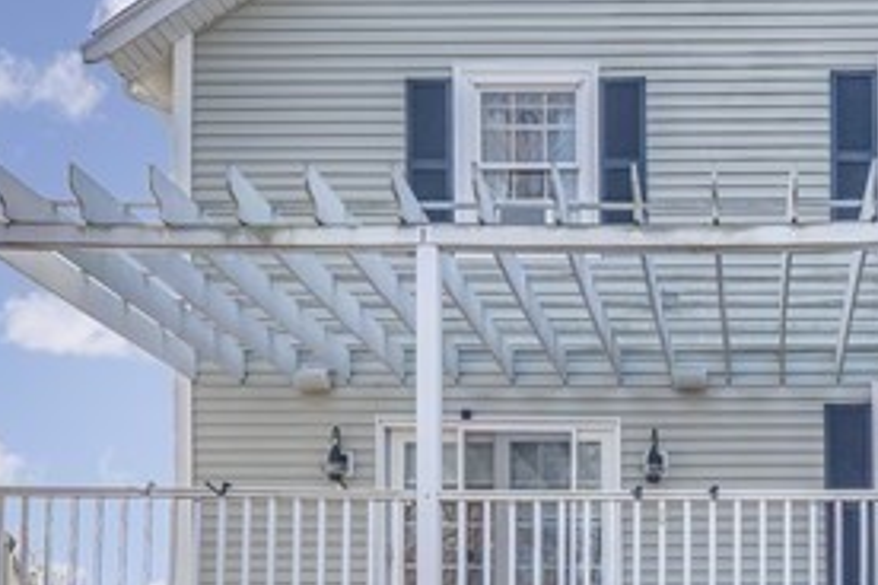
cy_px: 361
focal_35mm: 52
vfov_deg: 25.9
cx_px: 748
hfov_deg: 36.4
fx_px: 1268
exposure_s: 1/800
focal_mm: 14
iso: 160
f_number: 4
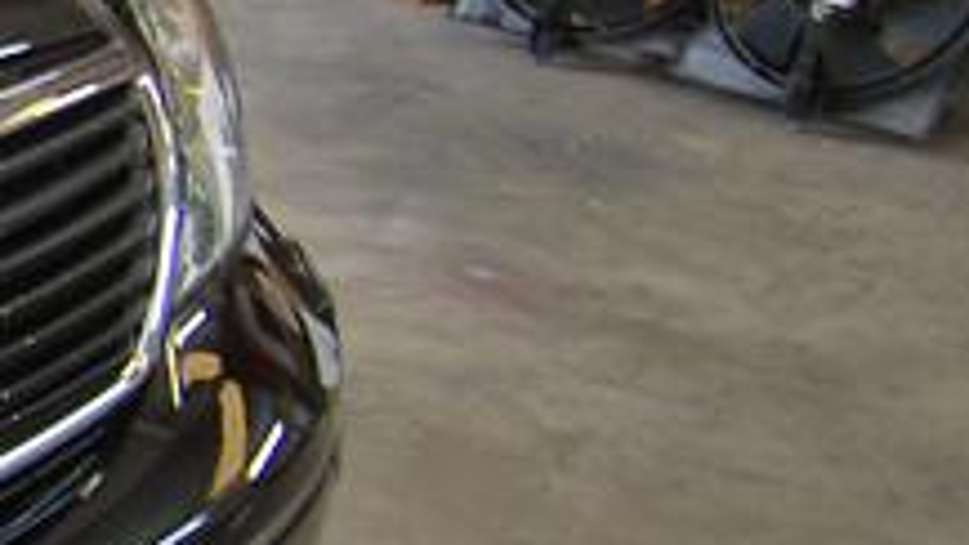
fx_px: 2838
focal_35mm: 110
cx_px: -1237
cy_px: 583
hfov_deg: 14.3
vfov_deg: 10.8
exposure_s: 1/13
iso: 100
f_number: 4
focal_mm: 15
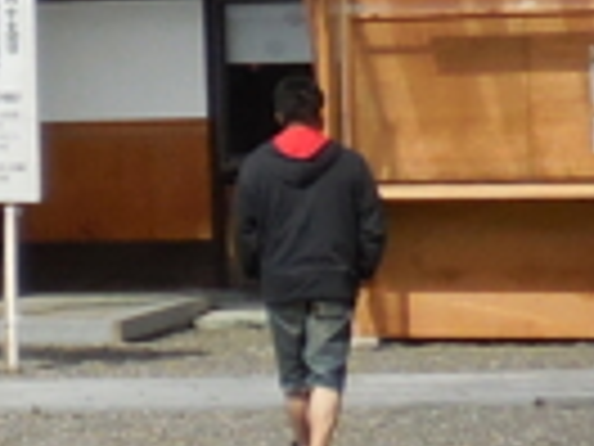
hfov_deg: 9.1
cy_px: 50
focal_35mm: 194
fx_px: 3329
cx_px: -878
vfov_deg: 7.6
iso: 125
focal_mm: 4.5
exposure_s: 1/1600
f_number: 3.3
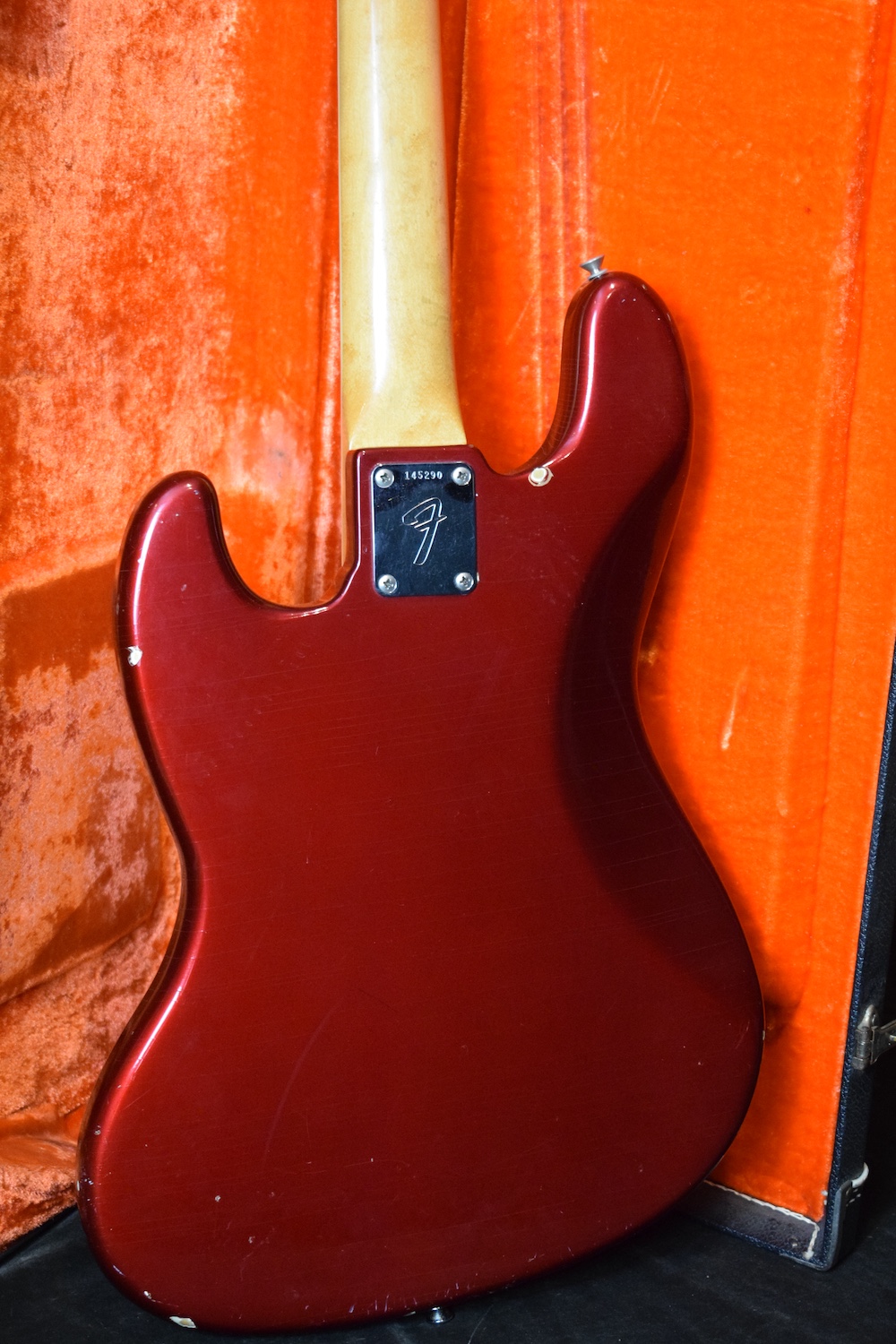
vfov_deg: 31.9
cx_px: 448
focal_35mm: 63
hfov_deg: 21.6
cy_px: 672
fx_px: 2352
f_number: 5
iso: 3200
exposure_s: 1/60
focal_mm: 42
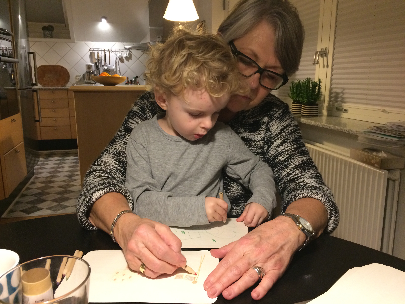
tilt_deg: -13.5
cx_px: 202
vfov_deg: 48.2
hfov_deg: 61.7
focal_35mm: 29
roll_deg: -0.7
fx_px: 339
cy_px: 152
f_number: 2.2
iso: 320
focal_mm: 4.15
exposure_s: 1/33
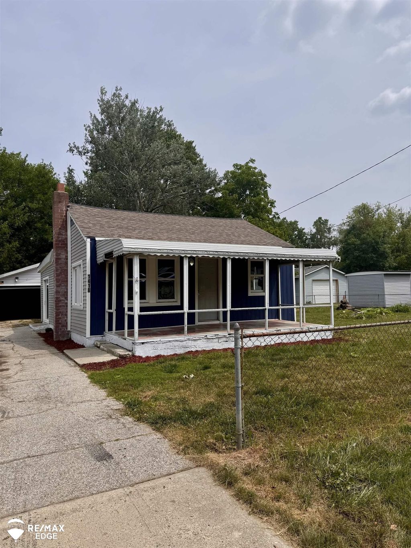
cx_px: 206
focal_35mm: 24
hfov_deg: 56.8
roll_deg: +1.9
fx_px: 380
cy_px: 274
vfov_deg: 71.6
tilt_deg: +3.0
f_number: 1.78
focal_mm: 6.76
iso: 80
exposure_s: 1/7092
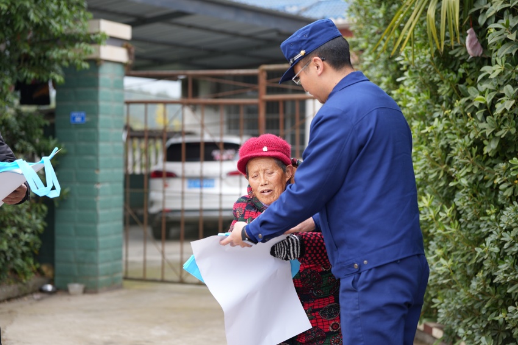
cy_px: 172
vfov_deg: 19.5
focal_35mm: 70
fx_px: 1007
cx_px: 259
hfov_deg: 28.8
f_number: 2.8
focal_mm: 70
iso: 100
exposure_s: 1/125
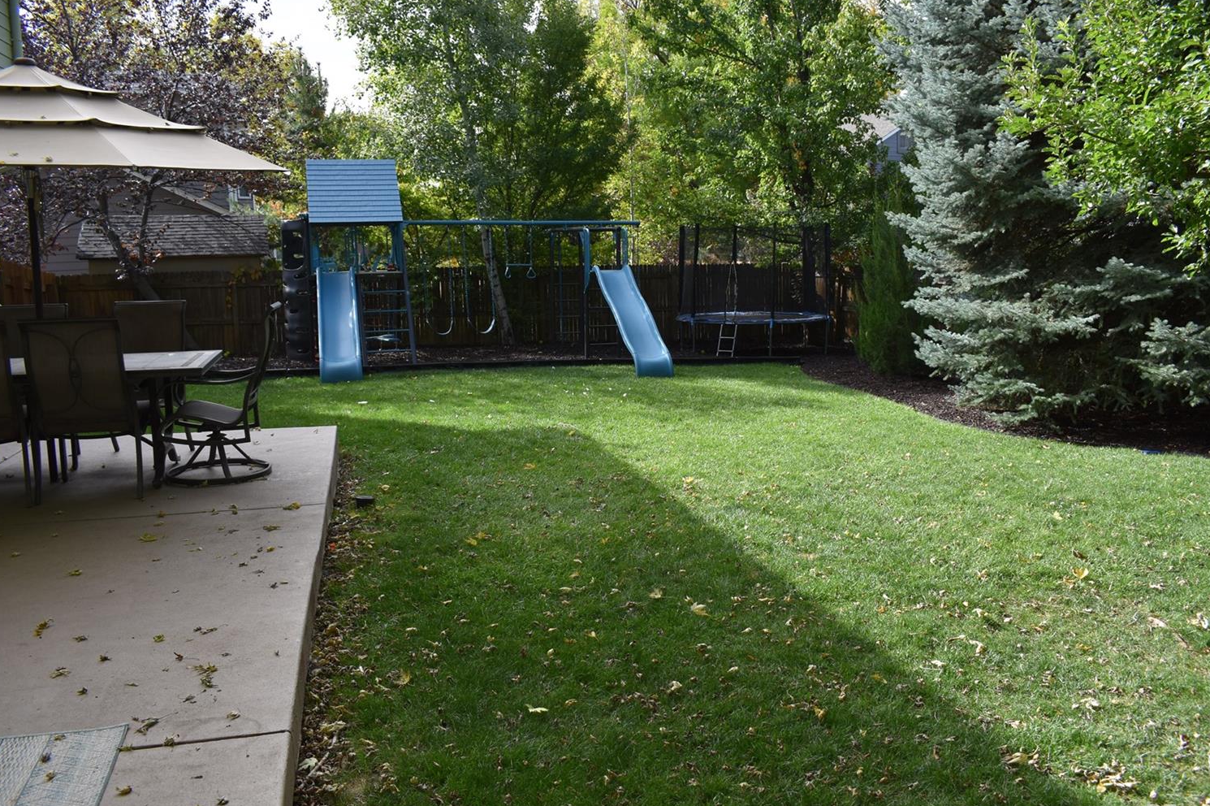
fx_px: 974
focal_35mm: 29
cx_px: 628
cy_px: 397
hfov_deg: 63.7
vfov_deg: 44.9
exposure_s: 1/250
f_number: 5.6
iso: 200
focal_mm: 18
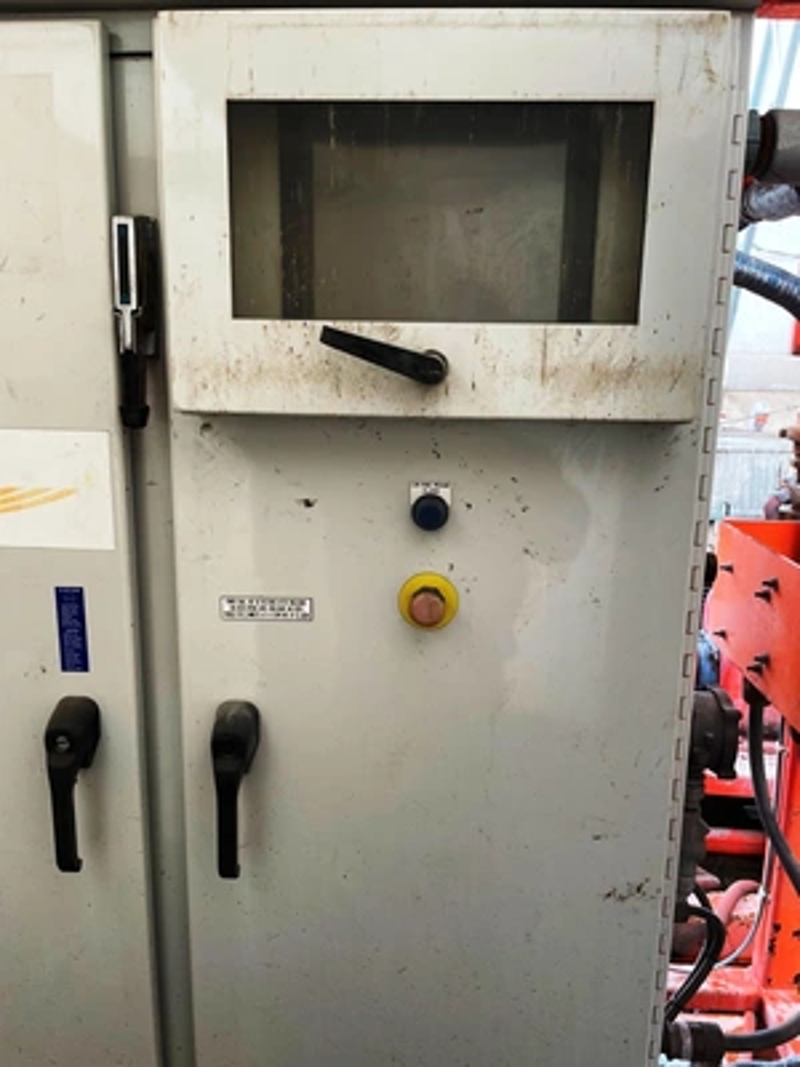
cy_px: 534
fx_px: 801
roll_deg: -0.7
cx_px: 400
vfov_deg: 67.3
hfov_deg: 53.1
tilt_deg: -10.2
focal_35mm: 26
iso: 50
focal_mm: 4.2
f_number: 1.6
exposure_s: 1/121
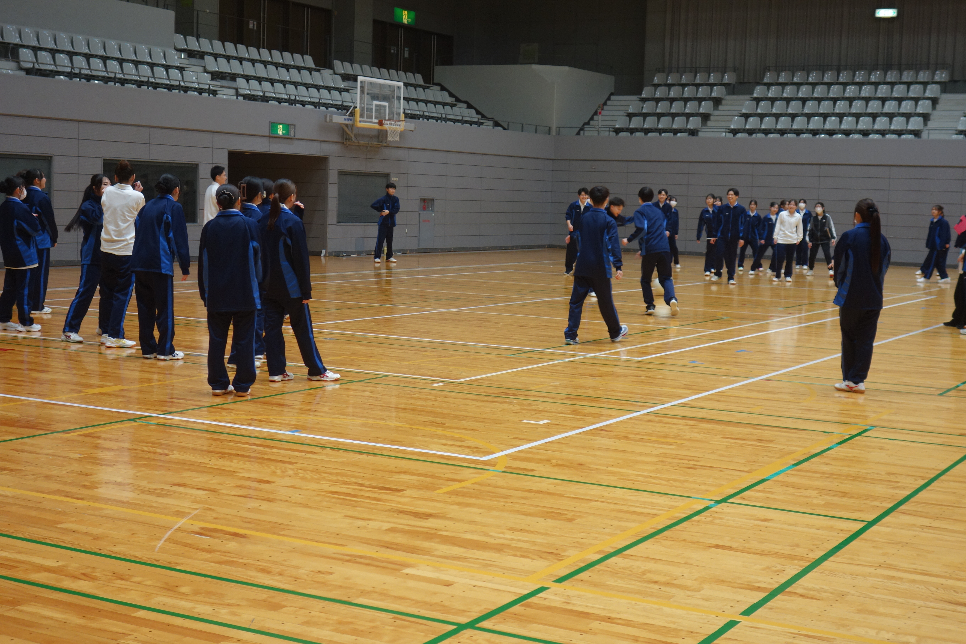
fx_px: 1503
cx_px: 483
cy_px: 322
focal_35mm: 56
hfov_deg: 35.6
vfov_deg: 24.2
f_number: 3.5
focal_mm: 20.64
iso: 320
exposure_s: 1/60
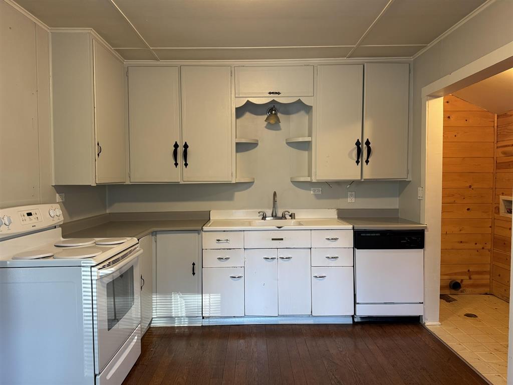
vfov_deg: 56.8
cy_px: 192
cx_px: 256
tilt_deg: -3.3
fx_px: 356
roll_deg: -0.1
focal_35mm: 24
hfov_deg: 71.6
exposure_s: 1/60
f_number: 1.78
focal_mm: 6.76
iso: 200
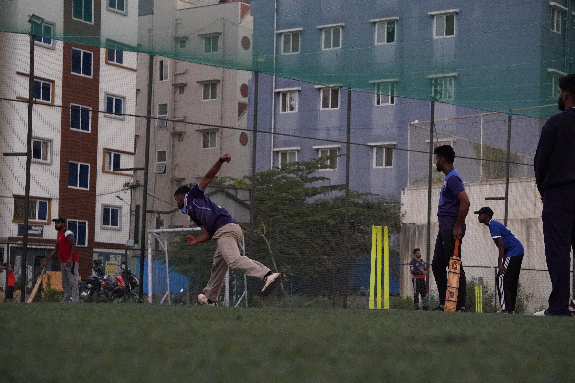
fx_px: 1318
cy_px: 192
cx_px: 288
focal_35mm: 82
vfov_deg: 16.6
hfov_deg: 24.6
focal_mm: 55
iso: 4000
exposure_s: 1/1000
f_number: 5.6
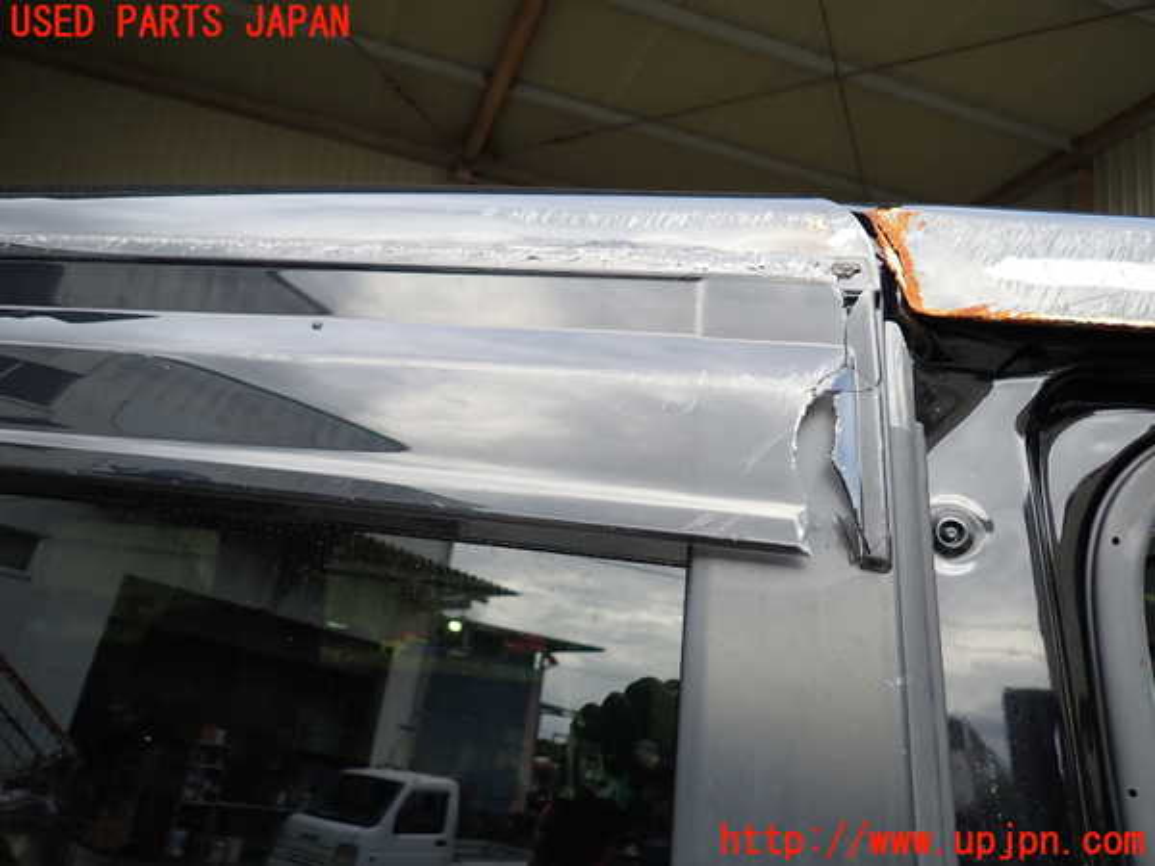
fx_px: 834
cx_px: 578
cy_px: 433
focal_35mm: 25
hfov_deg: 69.4
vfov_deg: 54.9
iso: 100
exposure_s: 1/200
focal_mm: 4.5
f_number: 2
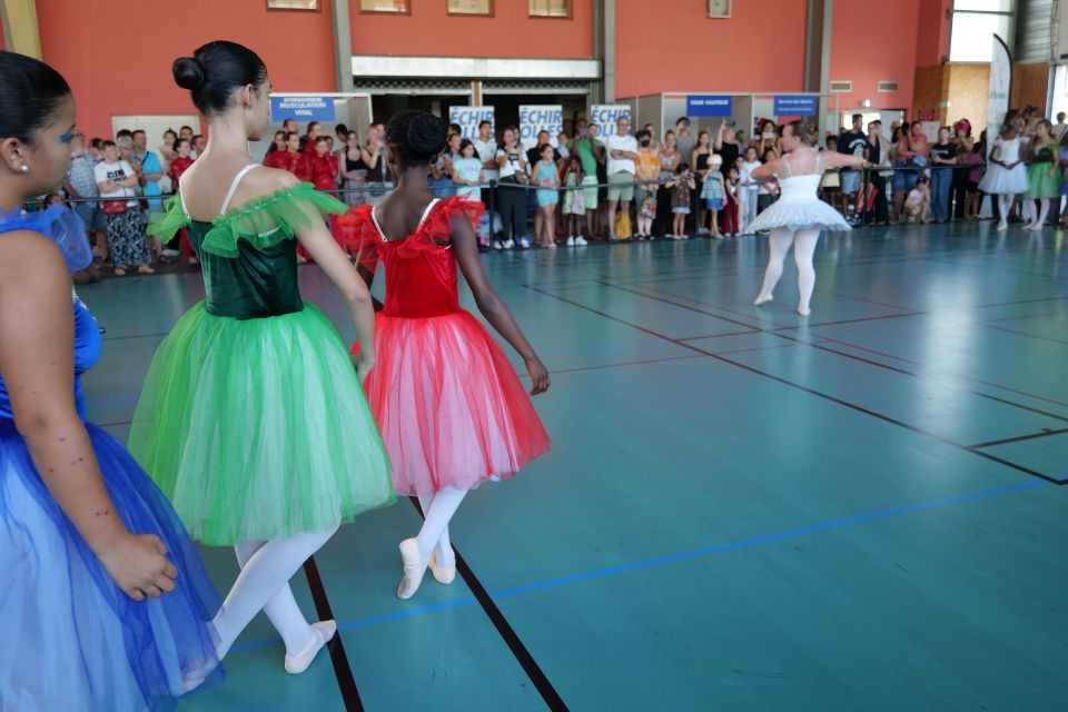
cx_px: 534
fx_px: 860
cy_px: 356
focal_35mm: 29
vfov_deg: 45.0
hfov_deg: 63.7
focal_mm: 29
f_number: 4.1
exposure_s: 1/60
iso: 1250
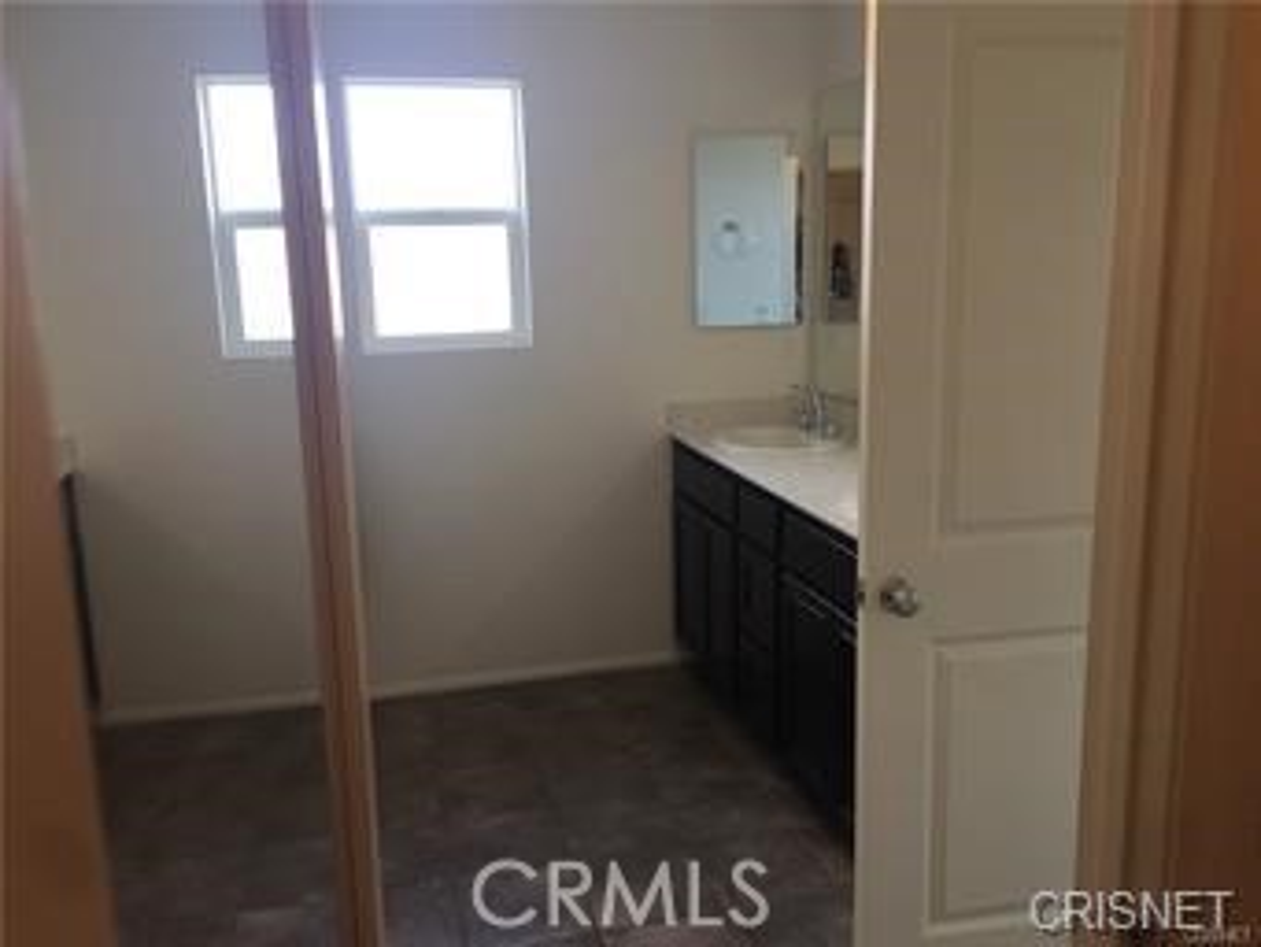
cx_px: 630
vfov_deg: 48.3
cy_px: 474
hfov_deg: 61.6
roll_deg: +0.3
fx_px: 1057
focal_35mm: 29
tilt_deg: -11.2
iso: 32
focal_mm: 4.15
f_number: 2.2
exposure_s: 1/50
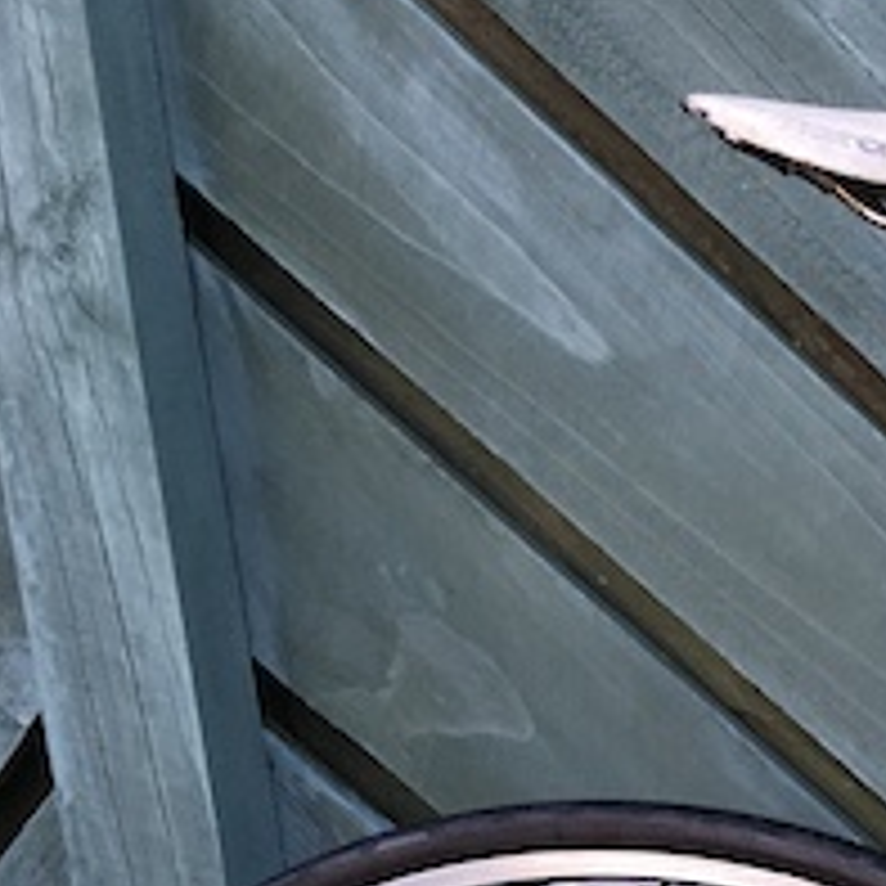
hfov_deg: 14.3
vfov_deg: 15.7
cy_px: 1219
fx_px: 3012
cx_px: 1700
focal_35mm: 104
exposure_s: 1/146
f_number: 2.2
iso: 25
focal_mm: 4.15
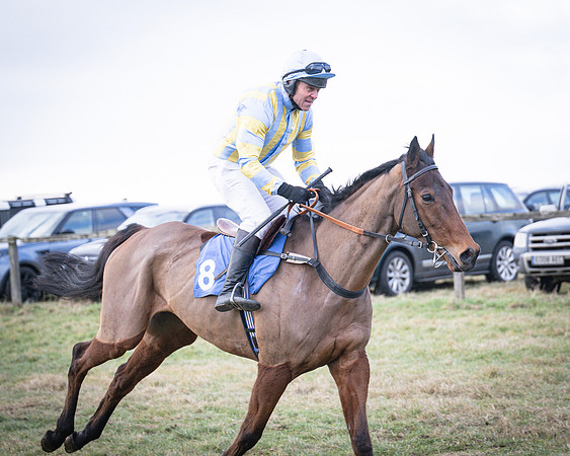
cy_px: 228
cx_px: 342
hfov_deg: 16.2
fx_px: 1995
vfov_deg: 13.0
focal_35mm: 118
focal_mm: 70
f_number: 2.8
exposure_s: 1/1600
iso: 400
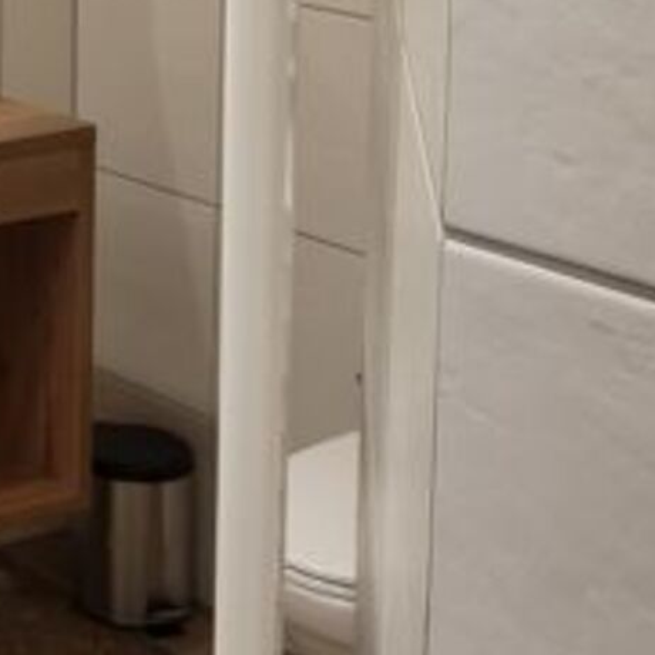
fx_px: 2055
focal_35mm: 96
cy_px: -51
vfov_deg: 17.5
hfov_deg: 16.2
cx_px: -399
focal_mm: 5.4
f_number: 1.8
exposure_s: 1/100
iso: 200
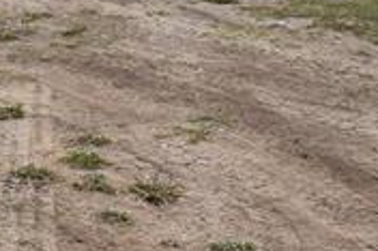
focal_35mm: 192
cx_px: -604
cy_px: -124
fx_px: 2014
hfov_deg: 9.3
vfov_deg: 7.0
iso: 100
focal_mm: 22
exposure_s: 1/200
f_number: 13
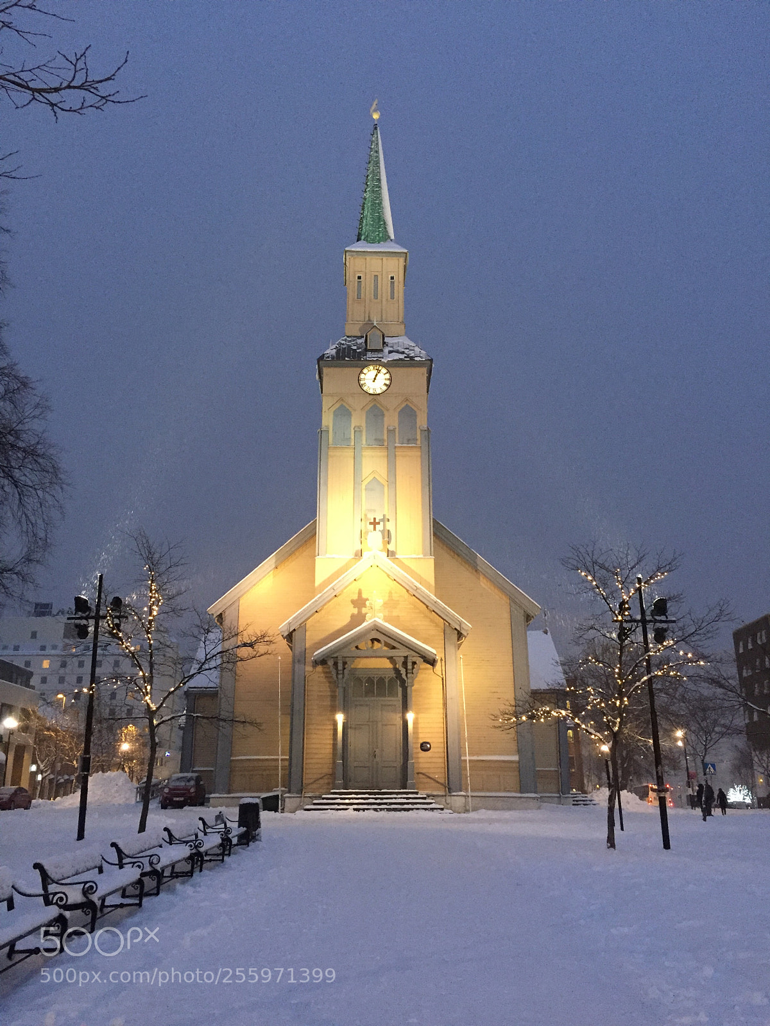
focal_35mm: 29
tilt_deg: +18.9
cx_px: 385
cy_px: 513
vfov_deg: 61.7
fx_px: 860
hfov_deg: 48.2
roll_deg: -0.1
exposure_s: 1/17
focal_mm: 4.15
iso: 250
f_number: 2.2
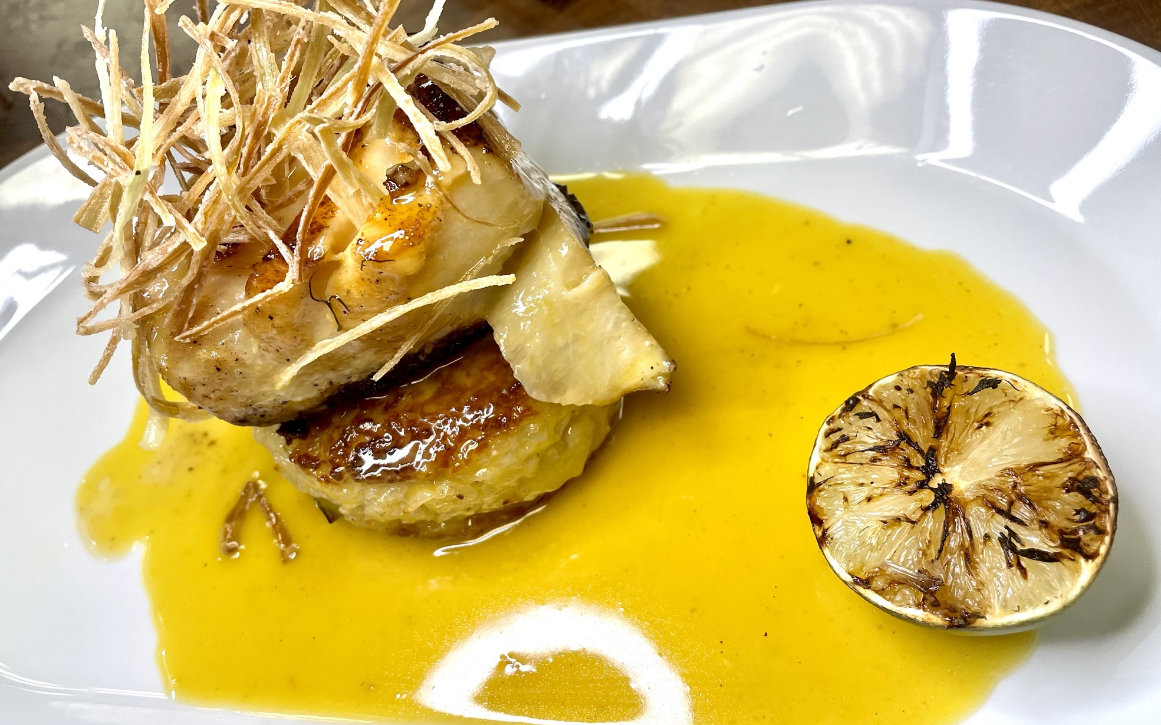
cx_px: 580
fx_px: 886
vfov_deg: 44.5
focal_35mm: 28
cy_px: 348
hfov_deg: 66.5
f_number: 1.6
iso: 50
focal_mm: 4.2
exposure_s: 1/120
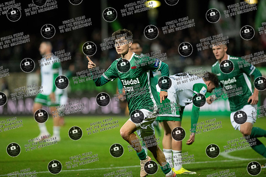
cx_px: 127
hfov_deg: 6.6
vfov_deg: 4.4
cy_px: 84
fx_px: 2319
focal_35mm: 314
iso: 5000
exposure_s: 1/1600
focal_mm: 300
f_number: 3.2
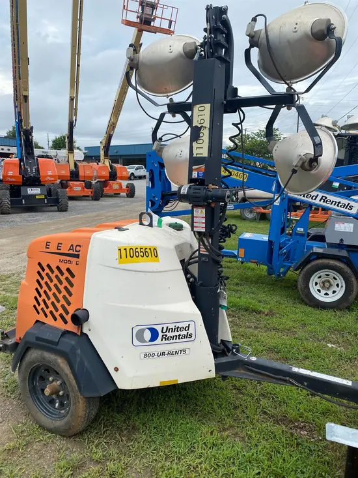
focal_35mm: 26
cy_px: 239
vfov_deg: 67.3
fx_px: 358
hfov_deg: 53.1
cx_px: 179
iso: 32
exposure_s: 1/1522
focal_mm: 4.25
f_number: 1.8
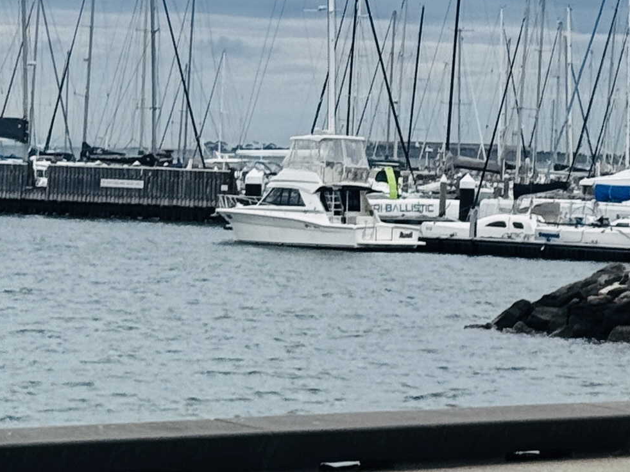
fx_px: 3586
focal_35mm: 197
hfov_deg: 9.7
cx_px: 941
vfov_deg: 7.5
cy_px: 32
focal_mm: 6.76
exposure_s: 1/2110
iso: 64
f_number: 1.78
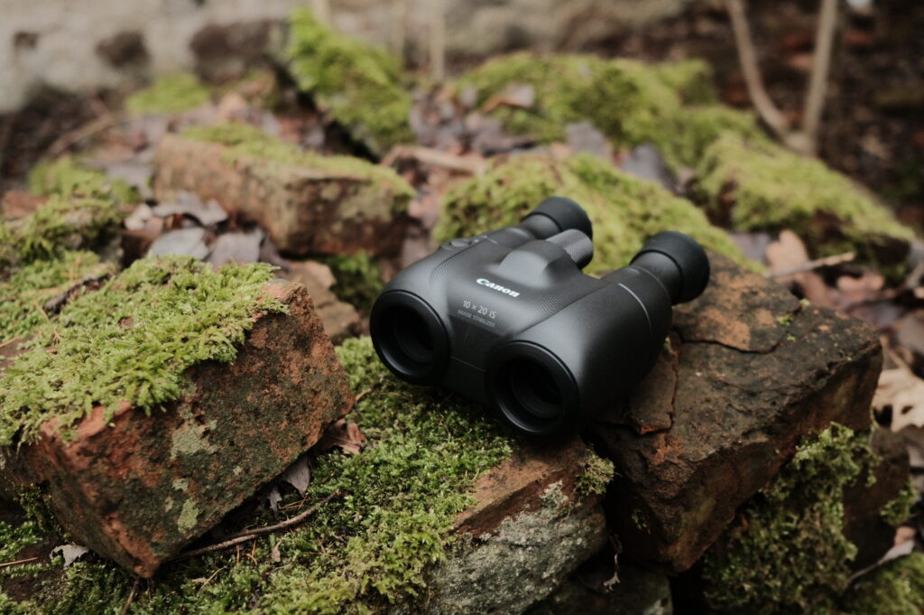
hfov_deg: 54.5
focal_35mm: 35
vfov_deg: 37.8
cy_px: 308
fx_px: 898
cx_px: 462
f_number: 2.8
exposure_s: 1/140
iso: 800
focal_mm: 23
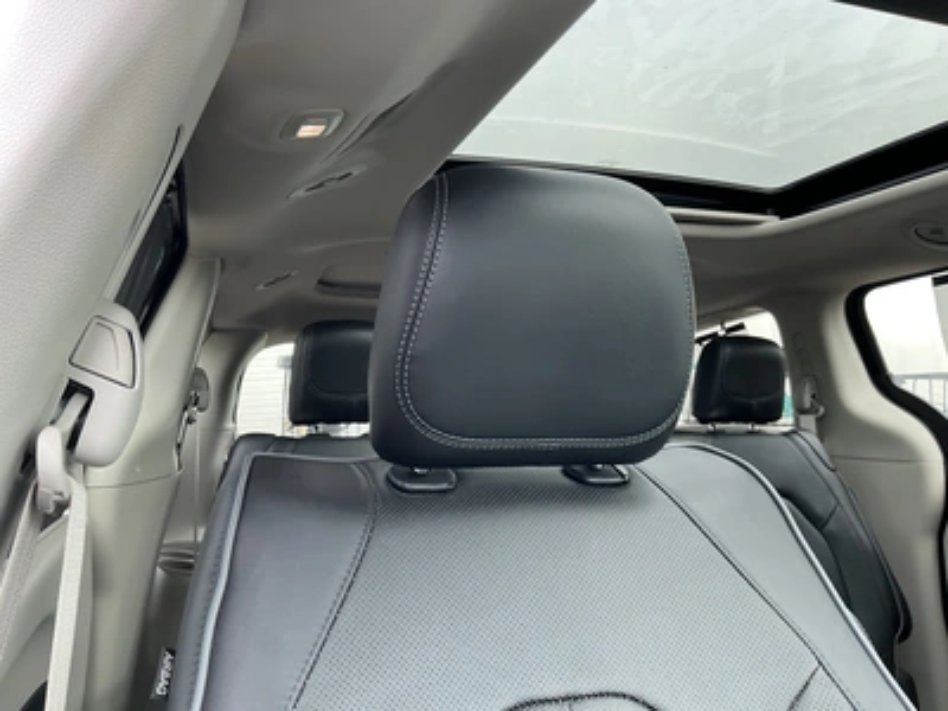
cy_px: 356
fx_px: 767
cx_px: 474
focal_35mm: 28
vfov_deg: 49.7
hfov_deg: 63.4
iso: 40
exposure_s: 1/122
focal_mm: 3
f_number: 1.8
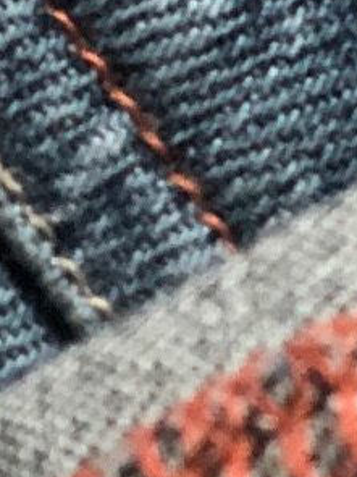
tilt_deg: -67.9
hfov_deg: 4.2
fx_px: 4885
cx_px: 405
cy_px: -747
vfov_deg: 5.4
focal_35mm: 355
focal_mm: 6
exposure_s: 1/60
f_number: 2.4
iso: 100
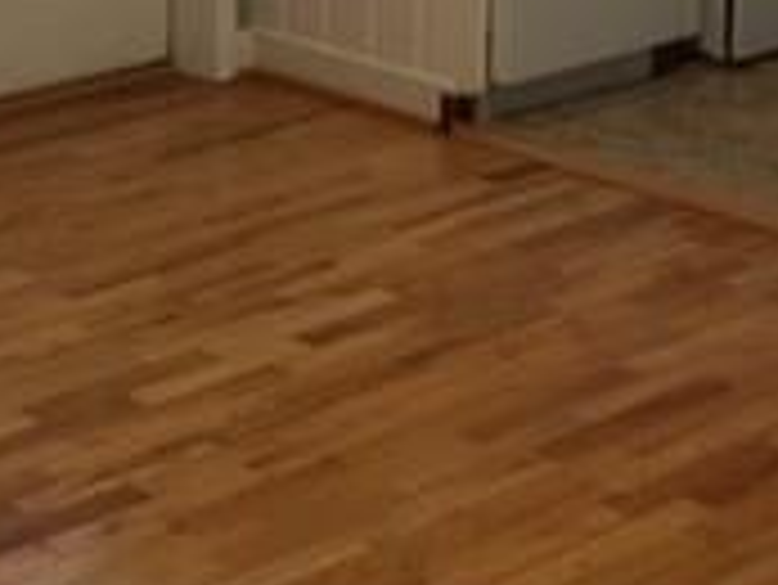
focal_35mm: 107
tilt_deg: -7.8
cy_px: -292
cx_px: 94
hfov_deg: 18.1
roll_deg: -1.2
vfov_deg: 13.1
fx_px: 2407
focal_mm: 4.15
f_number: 2.2
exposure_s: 1/15
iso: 32
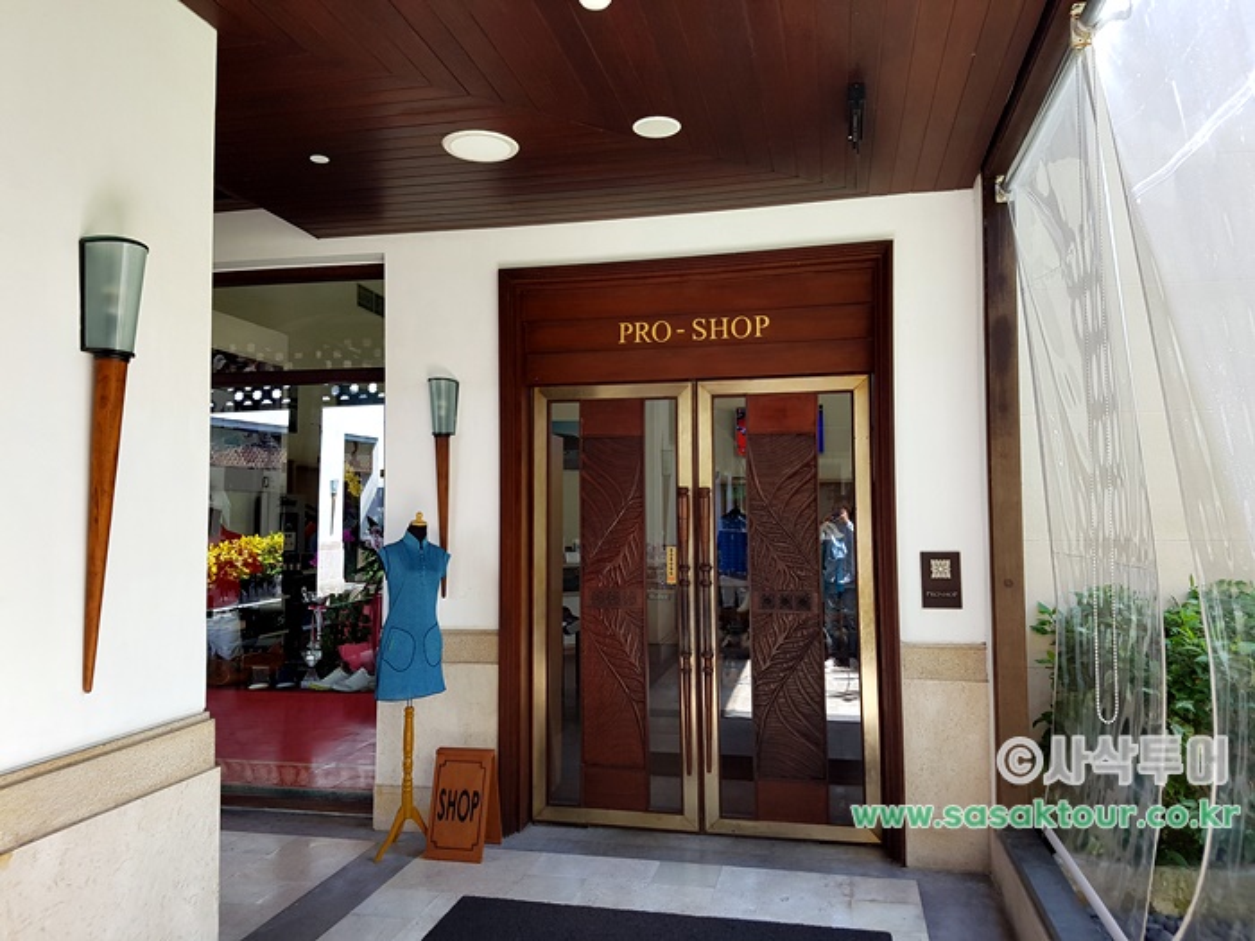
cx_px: 628
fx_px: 943
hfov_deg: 67.3
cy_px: 470
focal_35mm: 26
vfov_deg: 53.1
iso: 50
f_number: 1.7
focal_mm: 4.2
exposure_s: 1/219
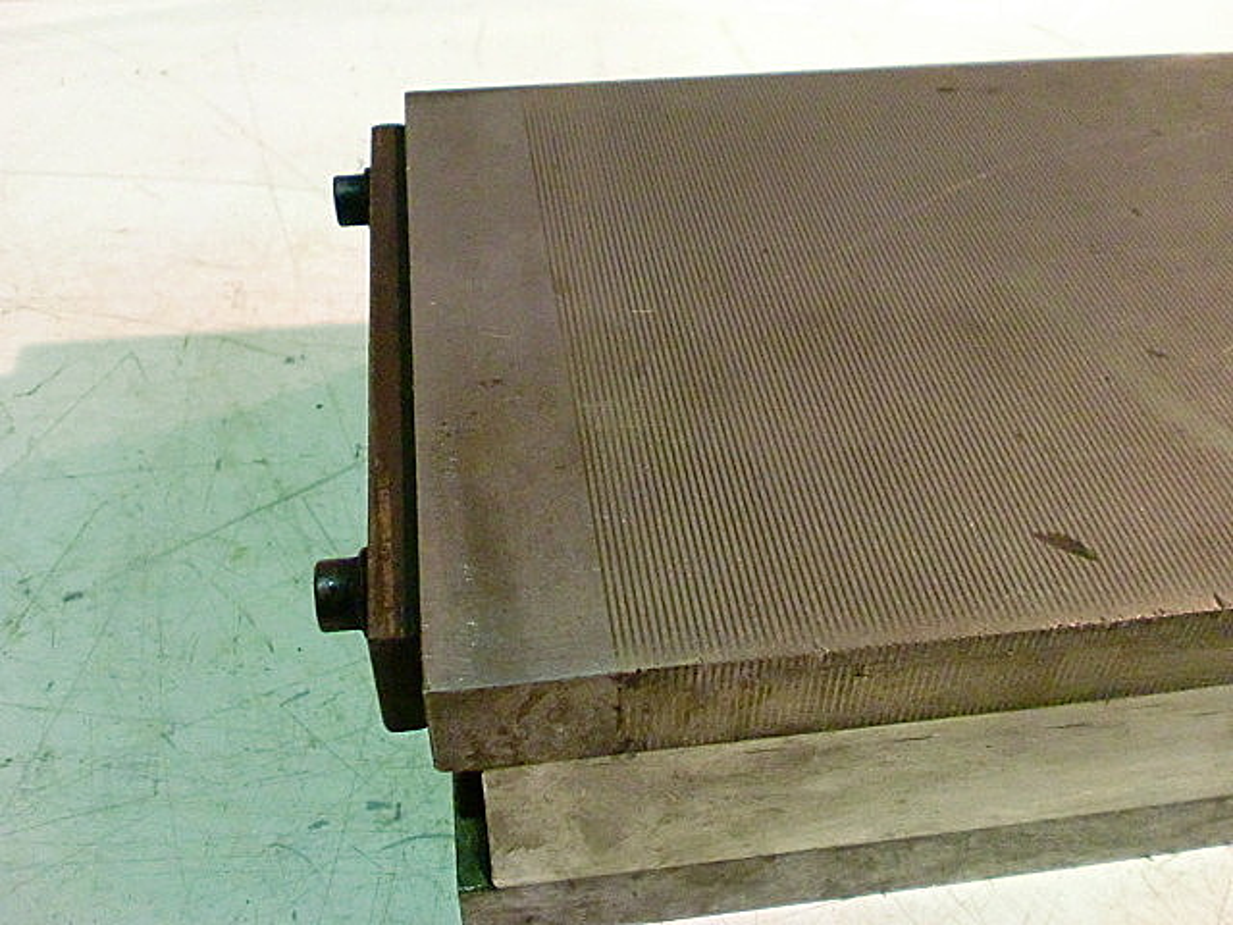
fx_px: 1247
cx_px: 616
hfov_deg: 52.6
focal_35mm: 35
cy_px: 462
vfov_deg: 40.7
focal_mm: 6.3
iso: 1250
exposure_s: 1/60
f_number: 3.1
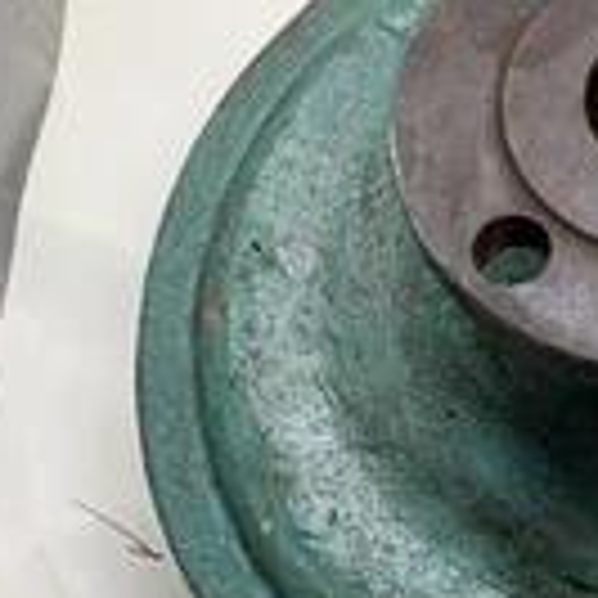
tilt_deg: -61.0
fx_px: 1349
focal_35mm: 69
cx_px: 647
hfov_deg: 23.5
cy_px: 247
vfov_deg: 25.0
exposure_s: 1/122
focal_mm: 4.25
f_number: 1.8
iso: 32
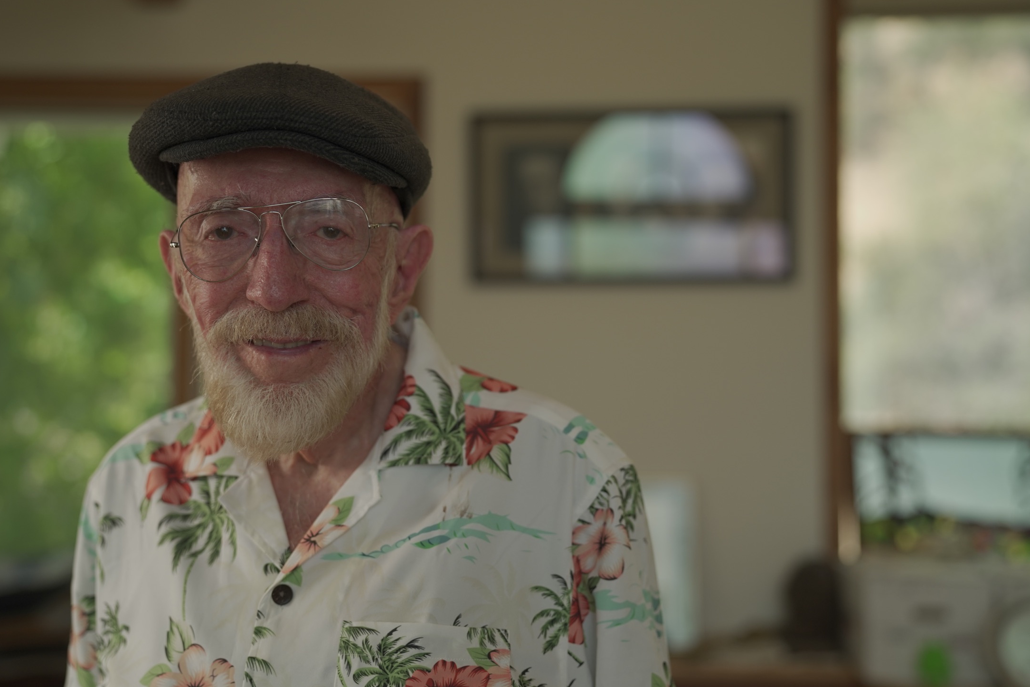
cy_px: 309
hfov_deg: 38.2
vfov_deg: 26.0
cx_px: 468
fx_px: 1488
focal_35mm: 52
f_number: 2.2
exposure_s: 1/200
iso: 320
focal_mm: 47
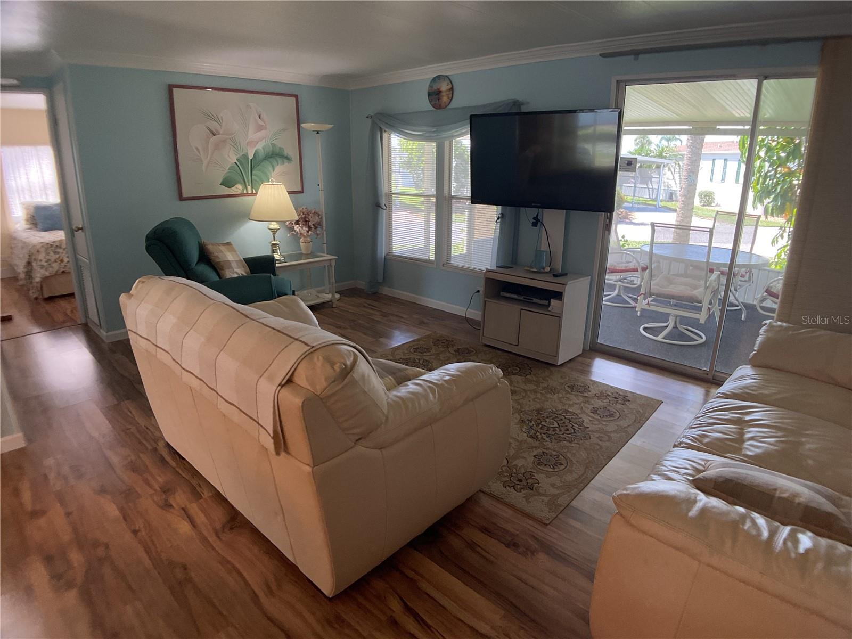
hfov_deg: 61.7
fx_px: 714
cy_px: 320
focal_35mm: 29
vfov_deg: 48.2
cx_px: 426
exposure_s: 1/120
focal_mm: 3
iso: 32
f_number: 1.8
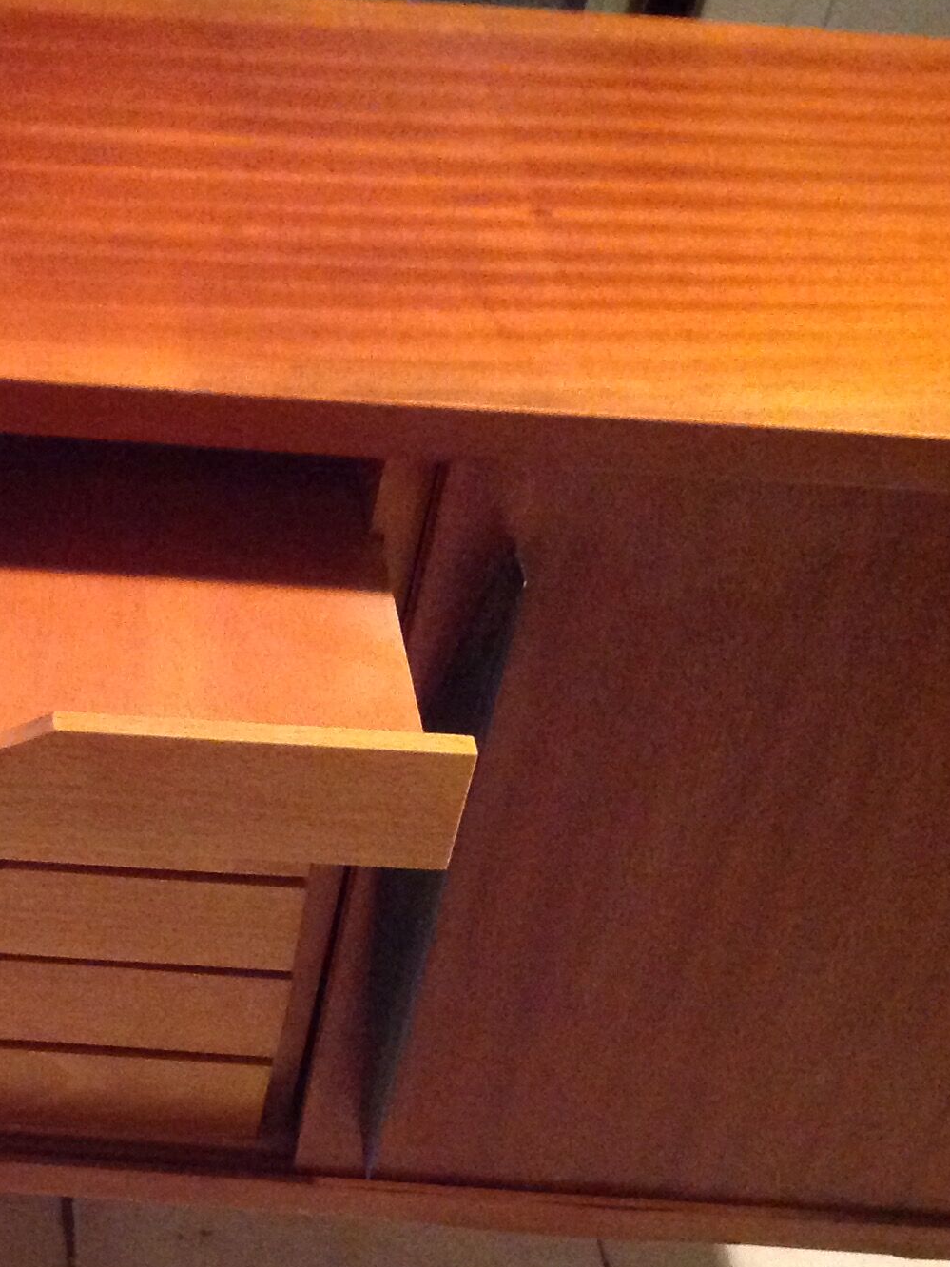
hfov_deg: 20.7
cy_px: 901
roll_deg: -4.6
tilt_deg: -37.2
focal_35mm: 68
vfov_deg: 28.3
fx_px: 2488
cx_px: -65
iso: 640
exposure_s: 1/17
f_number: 2.4
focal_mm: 4.28
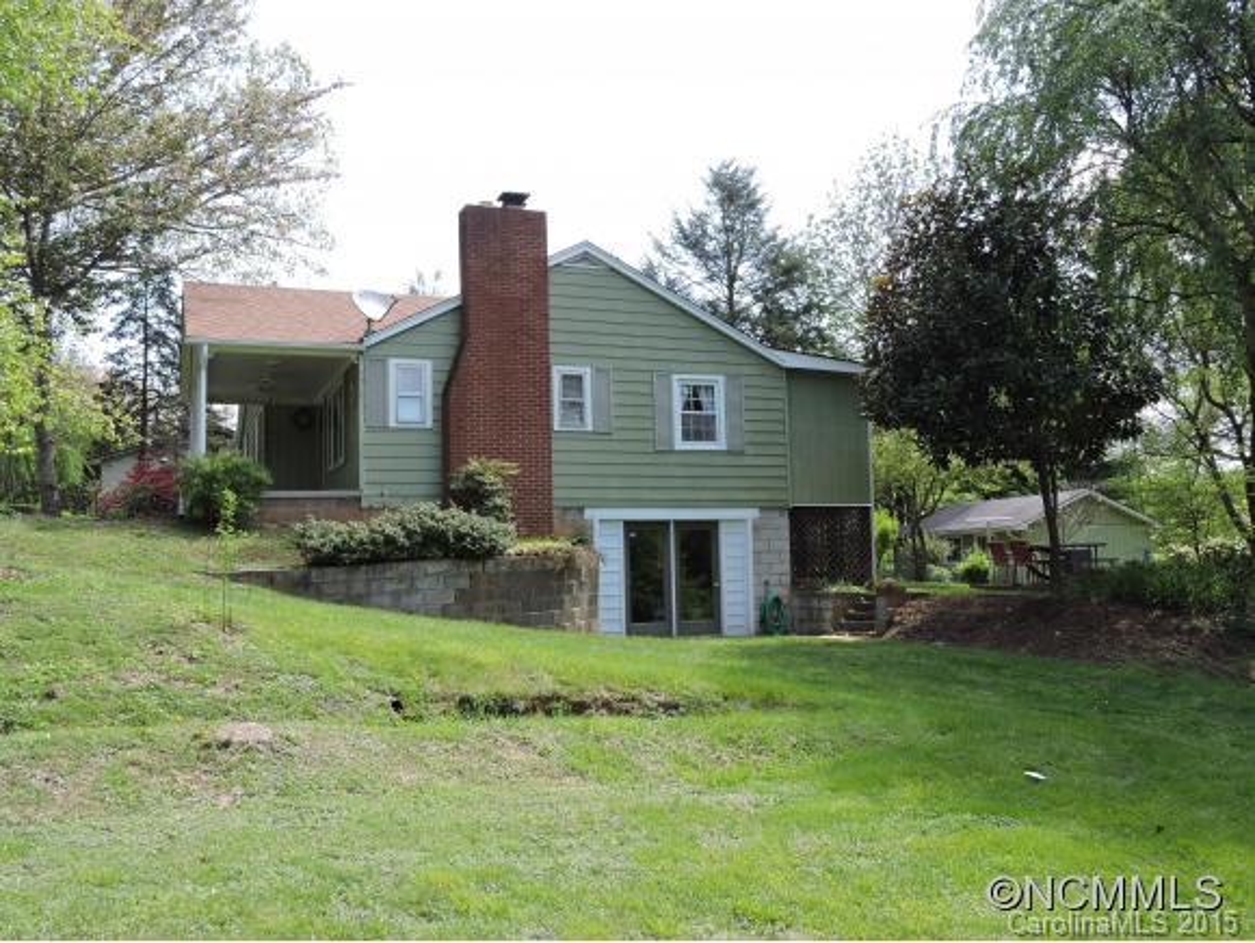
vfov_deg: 43.0
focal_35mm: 33
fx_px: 1197
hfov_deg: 55.3
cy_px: 472
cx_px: 628
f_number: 3.6
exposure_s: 1/250
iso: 100
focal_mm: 5.9
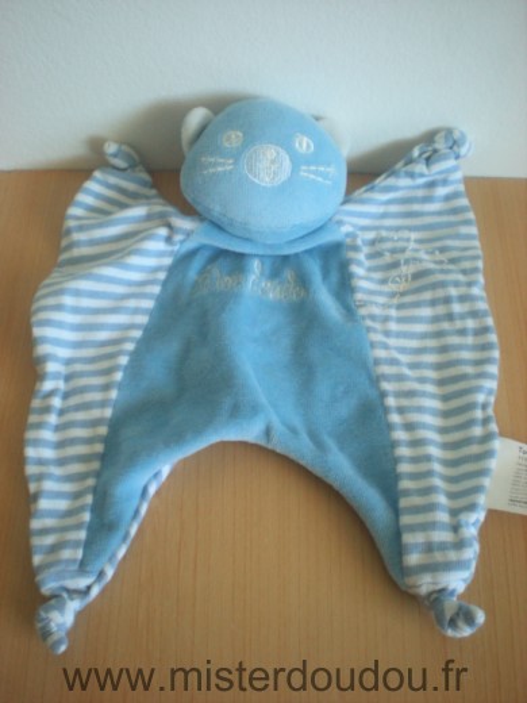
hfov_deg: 37.7
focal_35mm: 38
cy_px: 352
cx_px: 264
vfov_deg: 49.0
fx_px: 771
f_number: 3.1
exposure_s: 1/52.8
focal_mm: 6.3
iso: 200
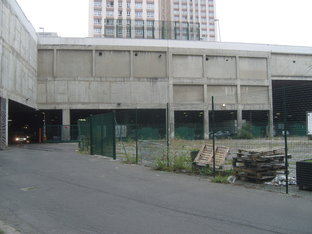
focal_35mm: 34
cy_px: 117
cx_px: 156
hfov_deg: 54.0
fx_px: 306
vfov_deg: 41.8
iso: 100
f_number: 2.8
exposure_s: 1/320
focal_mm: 7.3
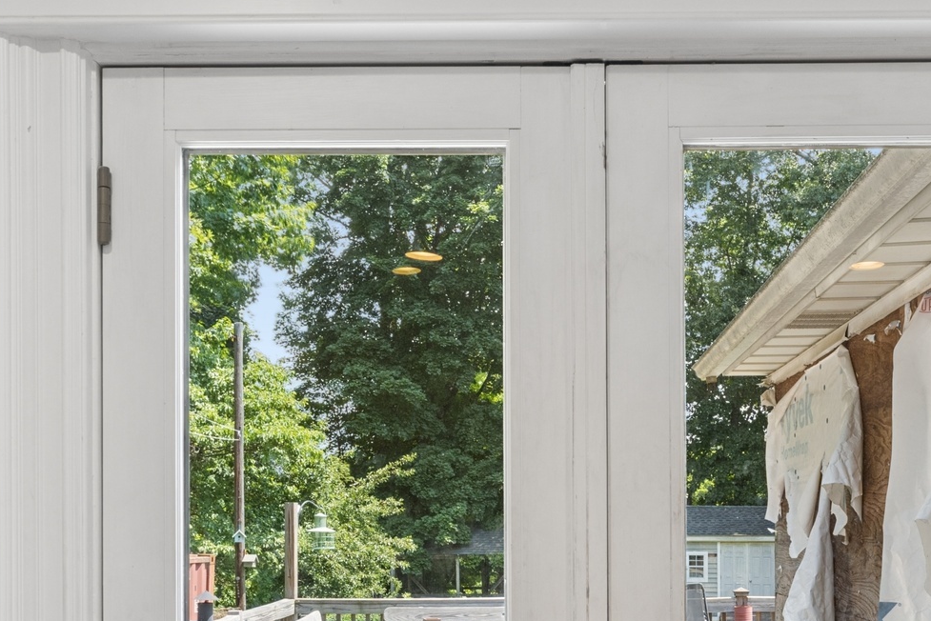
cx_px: 536
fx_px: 1138
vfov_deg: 29.8
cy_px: 496
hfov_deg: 44.4
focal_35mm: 44
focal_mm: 14
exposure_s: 1/20
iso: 400
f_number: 13
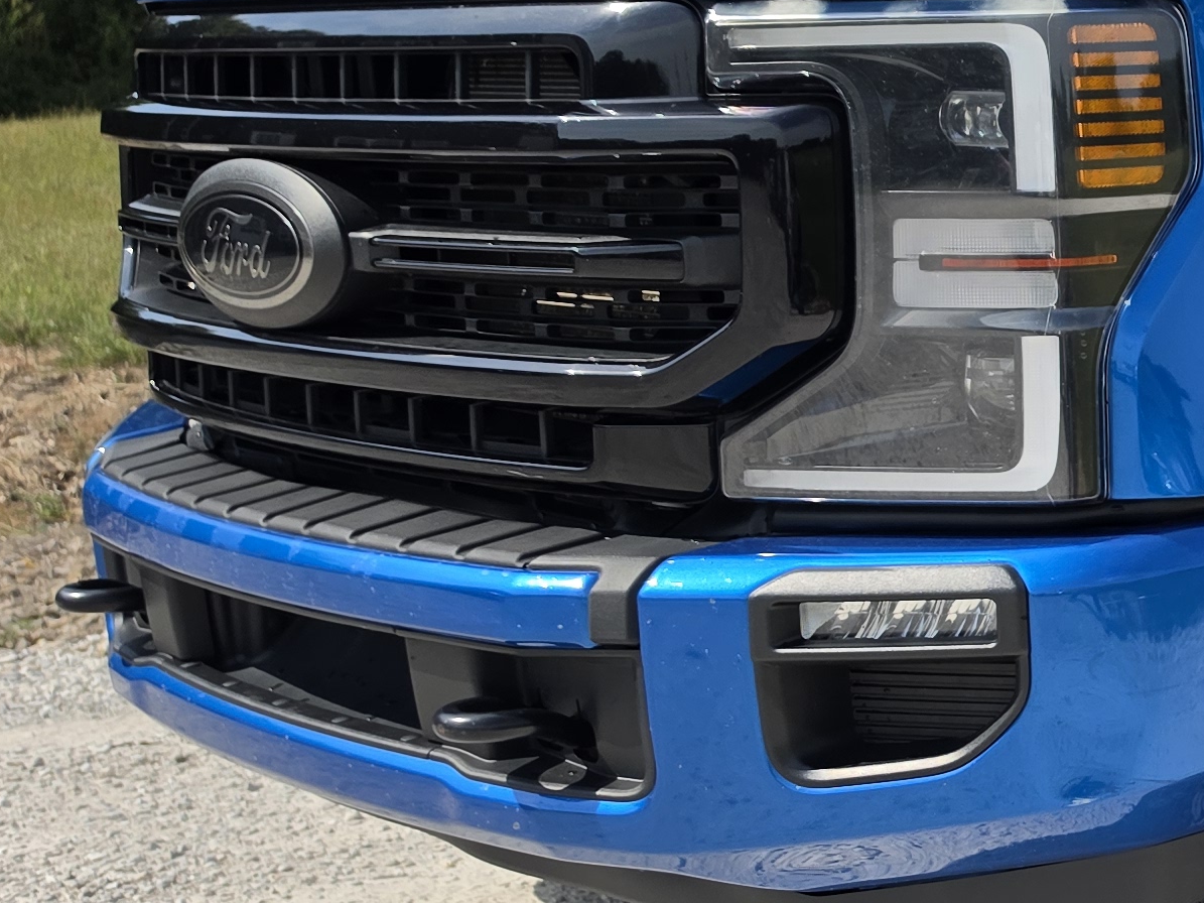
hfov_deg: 22.5
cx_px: 1589
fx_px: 2678
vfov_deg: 19.1
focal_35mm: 77
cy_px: 335
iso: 64
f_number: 1.4
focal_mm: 6.5
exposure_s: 1/7622
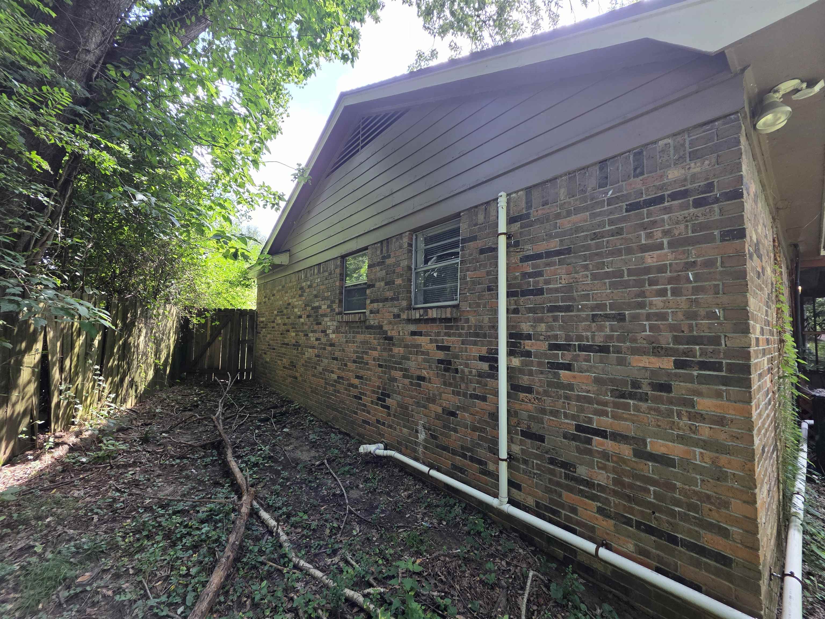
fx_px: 310
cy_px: 310
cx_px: 412
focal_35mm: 13
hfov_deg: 106.2
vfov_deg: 89.9
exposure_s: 1/120
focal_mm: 2.2
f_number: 1.9
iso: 50
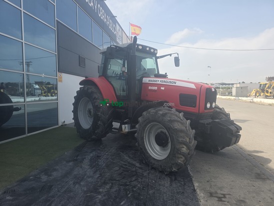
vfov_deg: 58.9
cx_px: 137
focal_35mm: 23
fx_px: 182
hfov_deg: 73.9
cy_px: 103
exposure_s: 1/2752
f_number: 1.7
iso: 80
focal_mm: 6.3
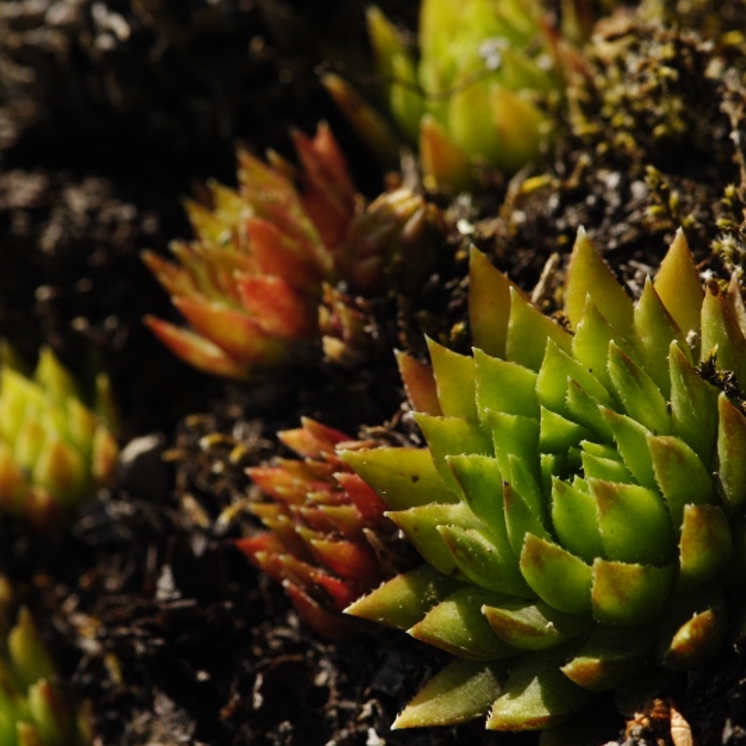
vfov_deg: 10.7
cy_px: 373
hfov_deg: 10.7
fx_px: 3965
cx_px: 321
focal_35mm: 163
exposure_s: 1/200
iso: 100
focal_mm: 85
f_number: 9
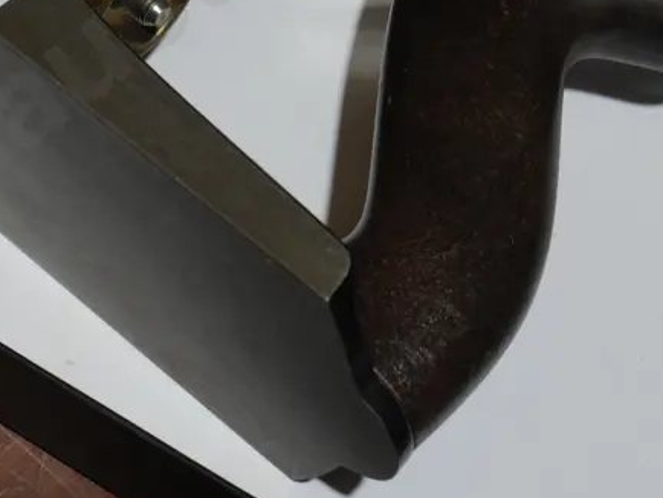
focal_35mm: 132
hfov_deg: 14.8
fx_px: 2530
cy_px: 53
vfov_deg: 11.2
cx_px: 99
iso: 250
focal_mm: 28
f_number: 5.3
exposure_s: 1/60
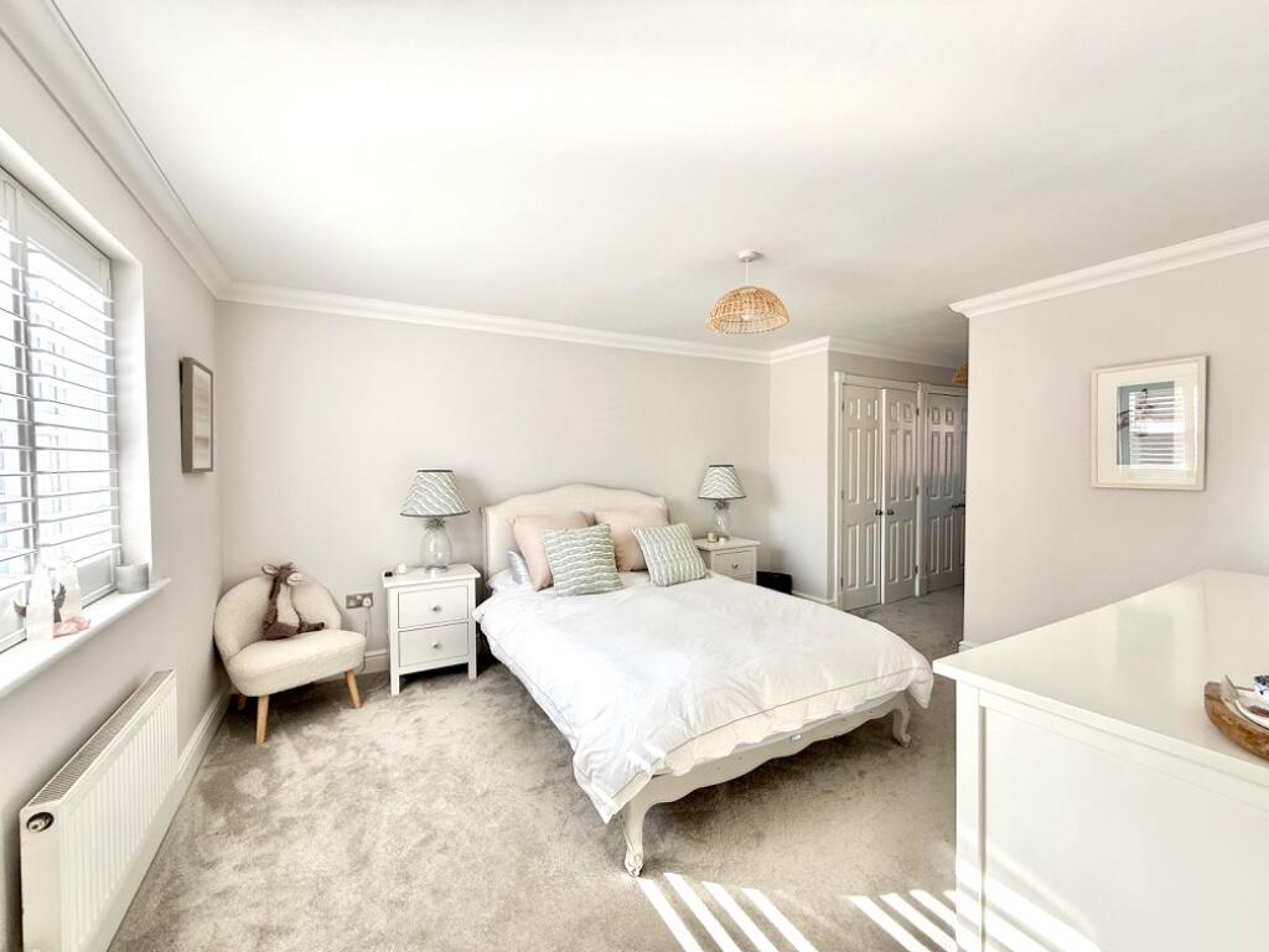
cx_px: 634
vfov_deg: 85.7
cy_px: 476
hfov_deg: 102.1
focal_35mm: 14
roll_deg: +0.5
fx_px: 513
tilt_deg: -1.1
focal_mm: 2.22
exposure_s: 1/116
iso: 50
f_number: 2.2
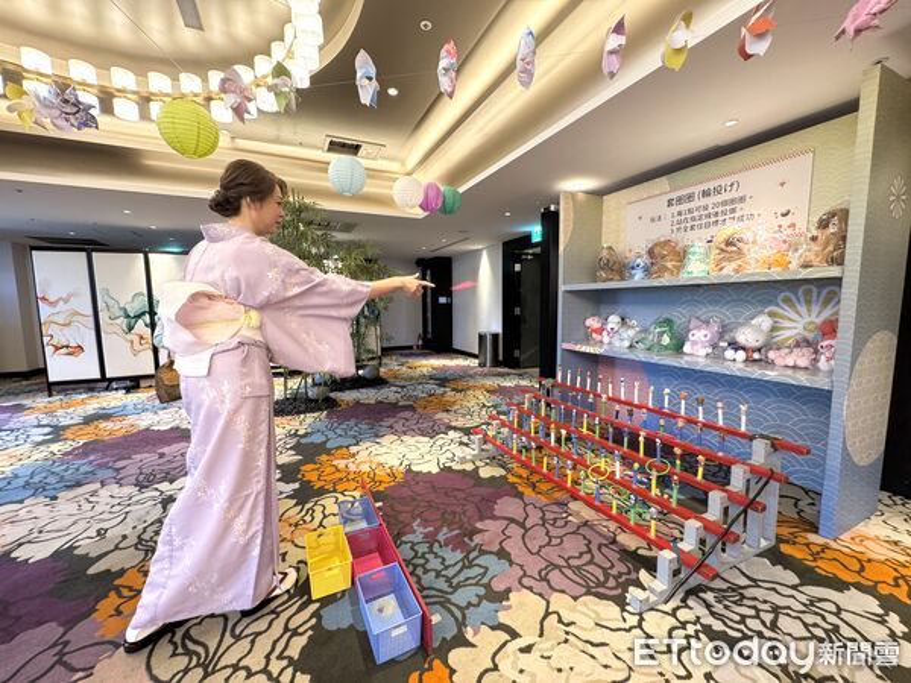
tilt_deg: -5.6
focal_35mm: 14
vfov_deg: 85.7
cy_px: 342
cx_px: 456
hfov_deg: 102.1
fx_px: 368
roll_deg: +0.1
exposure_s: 1/60
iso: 400
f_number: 2.2
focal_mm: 2.22
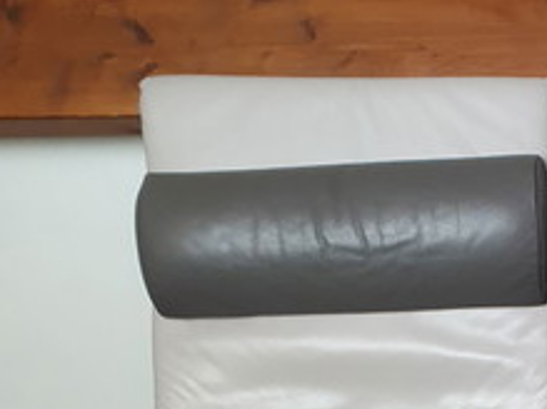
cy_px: 612
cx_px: 637
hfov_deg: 22.4
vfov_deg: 16.6
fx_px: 1279
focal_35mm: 81
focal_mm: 4.32
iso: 160
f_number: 2.4
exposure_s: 1/50
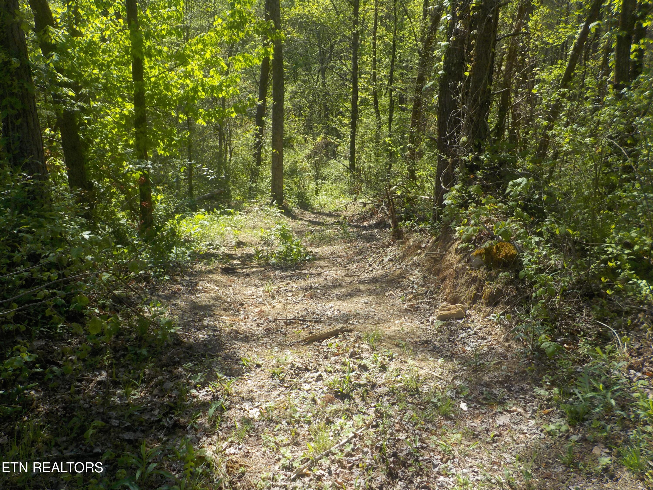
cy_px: 245
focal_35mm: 30
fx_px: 566
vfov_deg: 46.8
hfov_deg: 60.0
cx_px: 326
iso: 125
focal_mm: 4.1
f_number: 3.3
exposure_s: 1/500
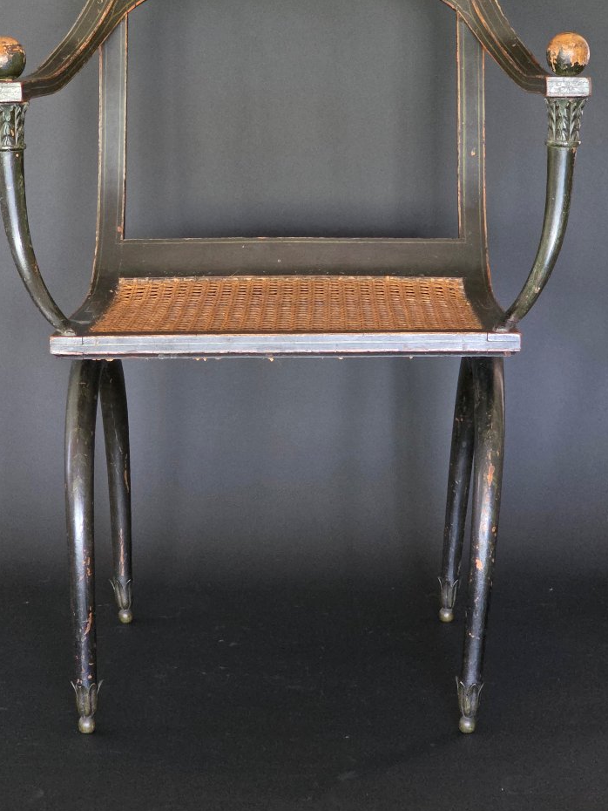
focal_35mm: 89
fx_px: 2083
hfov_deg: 16.6
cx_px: 279
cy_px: 313
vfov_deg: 22.0
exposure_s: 1/33.3
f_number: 2.4
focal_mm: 7.9
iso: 1600
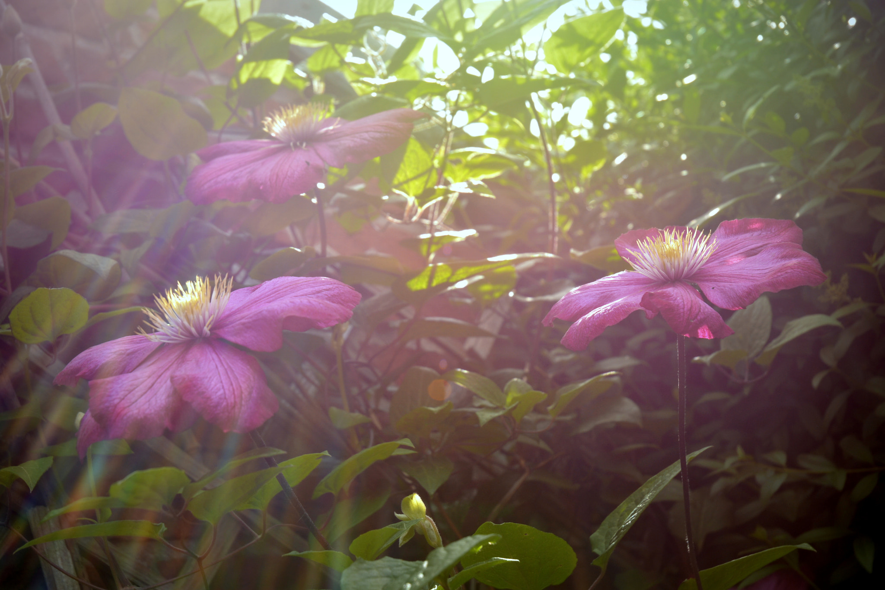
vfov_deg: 18.9
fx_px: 1770
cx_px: 442
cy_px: 295
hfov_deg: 28.1
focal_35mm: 72
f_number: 8
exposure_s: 1/160
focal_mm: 48
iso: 125
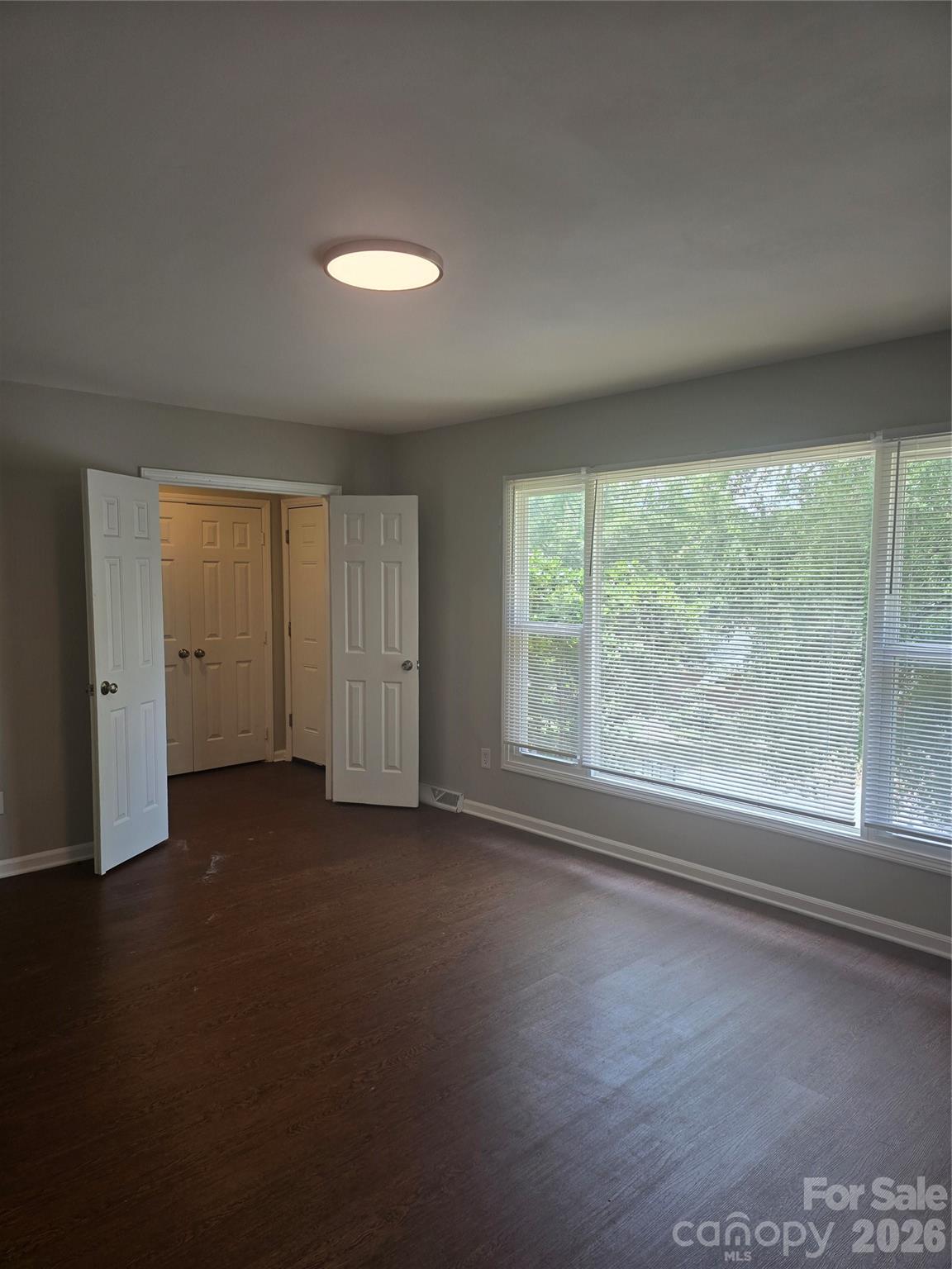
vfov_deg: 73.9
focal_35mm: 23
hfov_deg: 58.9
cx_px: 476
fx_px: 843
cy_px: 634
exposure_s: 1/120
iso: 32
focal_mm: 6.3
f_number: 1.7
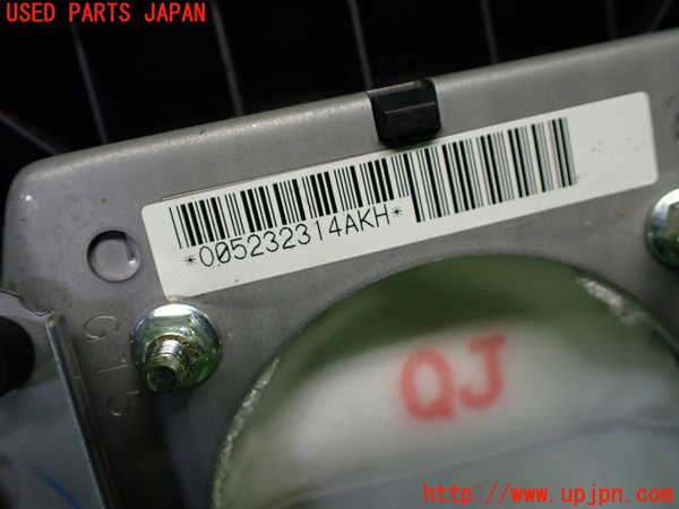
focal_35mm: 30
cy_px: 254
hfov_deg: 60.0
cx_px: 340
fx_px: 588
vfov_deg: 46.8
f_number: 2.3
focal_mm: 5.4
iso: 320
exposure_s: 1/125
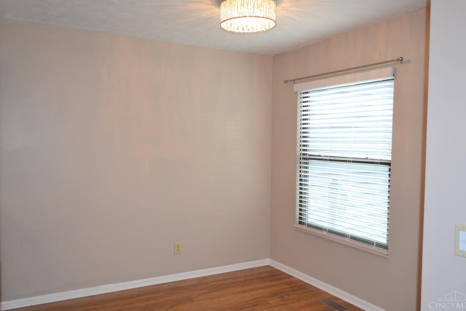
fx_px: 362
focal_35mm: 28
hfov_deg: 65.5
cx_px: 237
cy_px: 155
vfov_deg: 46.4
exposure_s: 1/100
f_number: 4
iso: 400
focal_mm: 18
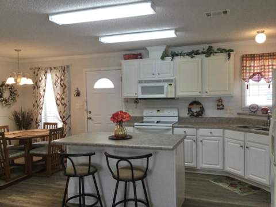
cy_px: 104
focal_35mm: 31
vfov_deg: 45.4
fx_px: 247
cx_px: 138
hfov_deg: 58.4
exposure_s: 1/30
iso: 40
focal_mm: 3.3
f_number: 2.4
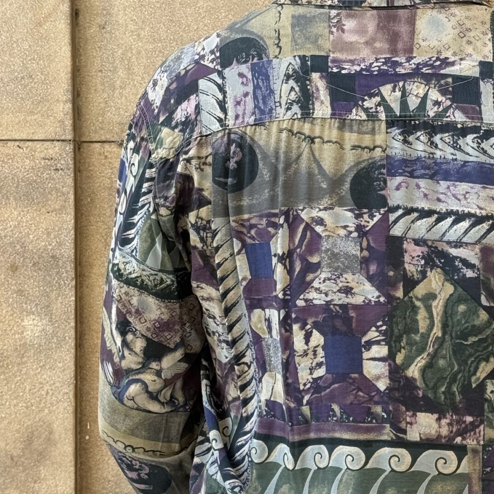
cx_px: 431
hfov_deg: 17.0
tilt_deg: +1.0
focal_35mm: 101
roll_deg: -0.6
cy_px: 279
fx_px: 1631
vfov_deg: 17.2
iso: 100
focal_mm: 6.76
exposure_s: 1/339
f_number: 1.78
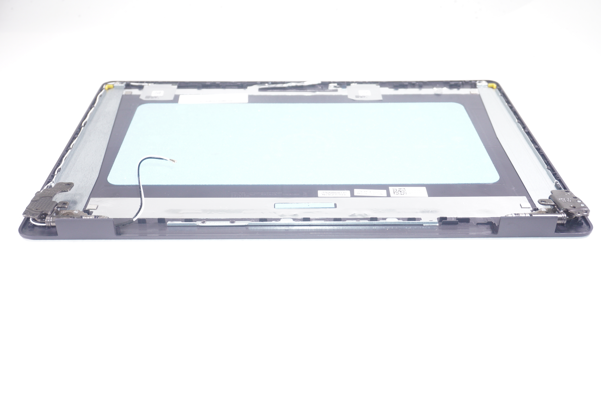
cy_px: 200
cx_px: 300
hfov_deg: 48.0
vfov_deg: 33.0
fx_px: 676
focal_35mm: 40
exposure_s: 1/160
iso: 640
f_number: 5
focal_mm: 27
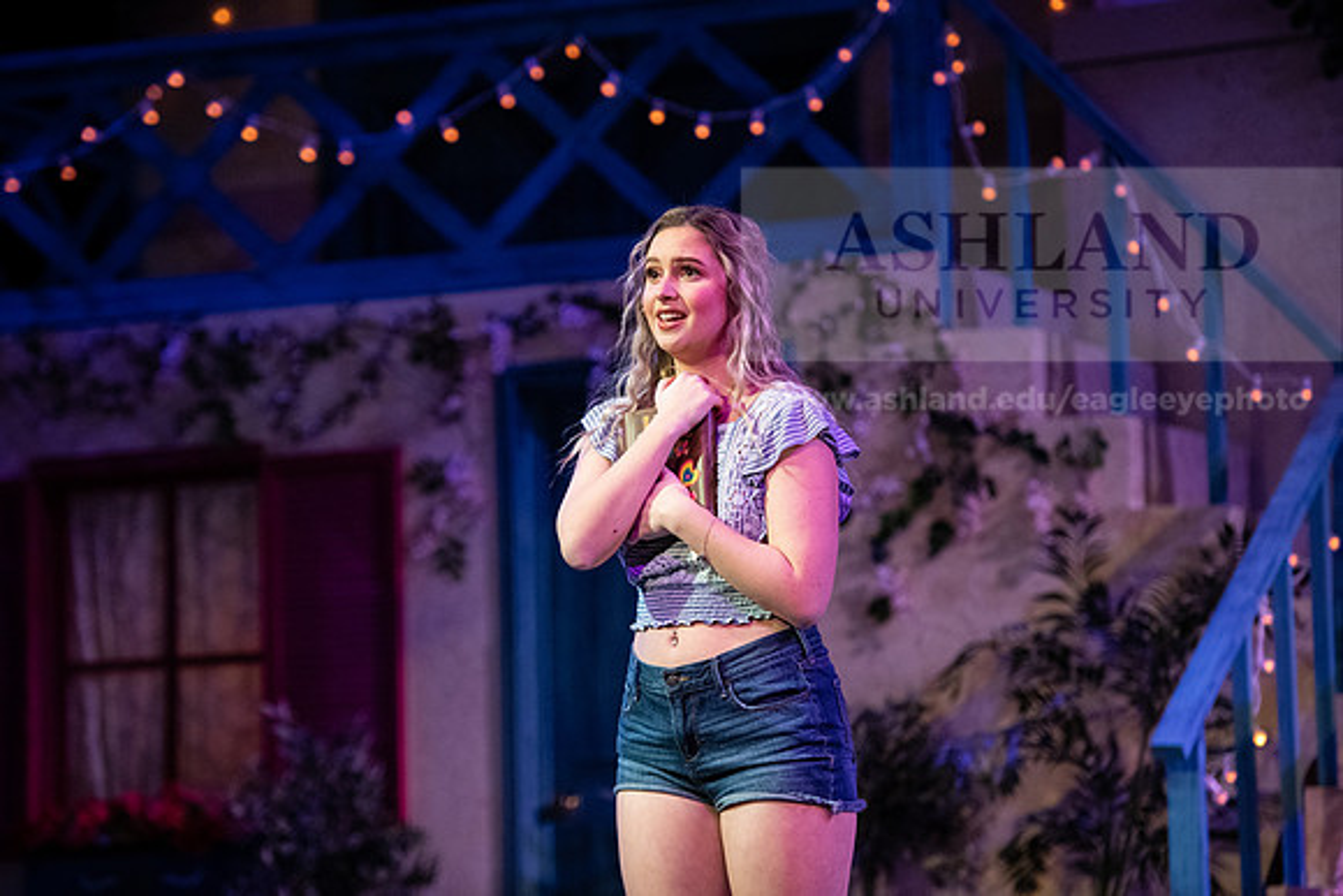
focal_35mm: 125
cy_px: 448
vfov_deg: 11.0
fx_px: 4664
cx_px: 672
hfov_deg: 16.4
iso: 3200
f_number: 3.2
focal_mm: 125
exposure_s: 1/320
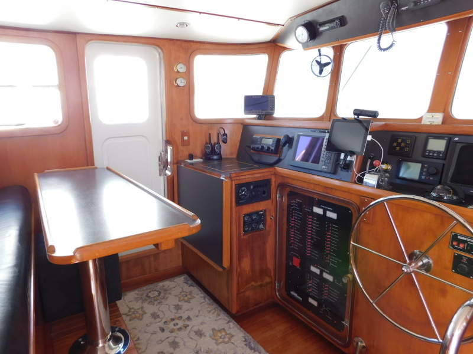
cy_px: 177
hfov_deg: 73.9
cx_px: 236
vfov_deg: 58.9
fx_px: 314
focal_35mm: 23
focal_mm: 4
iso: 125
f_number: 3
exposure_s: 1/60
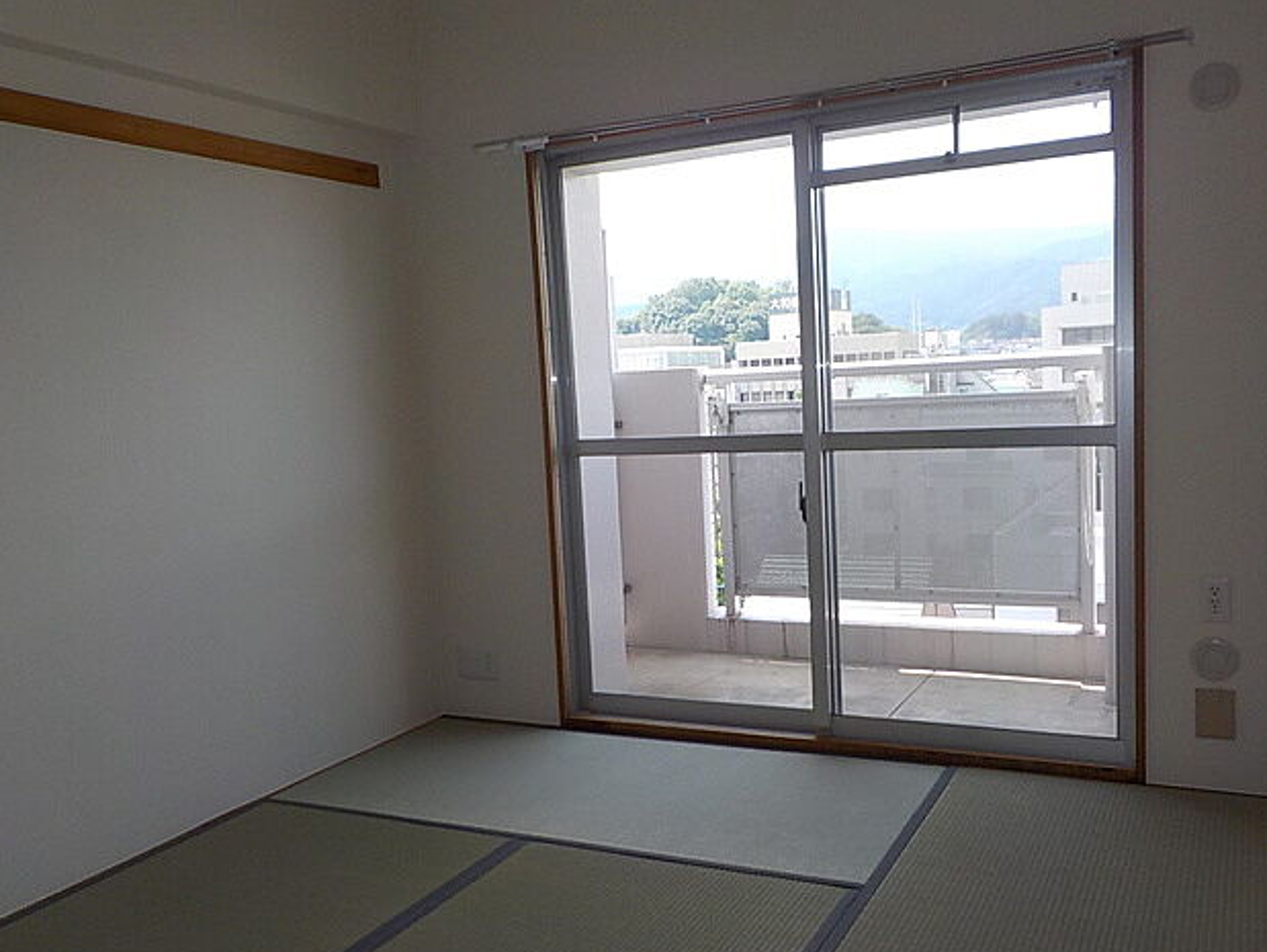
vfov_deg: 45.5
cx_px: 639
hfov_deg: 58.3
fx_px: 1135
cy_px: 489
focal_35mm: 31
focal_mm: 4.1
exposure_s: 1/250
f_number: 3.3
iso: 125
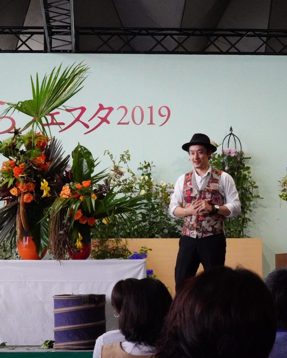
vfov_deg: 19.4
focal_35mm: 99
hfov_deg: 15.6
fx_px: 1051
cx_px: 149
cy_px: 178
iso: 25600
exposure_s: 1/250
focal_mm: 70
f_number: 22
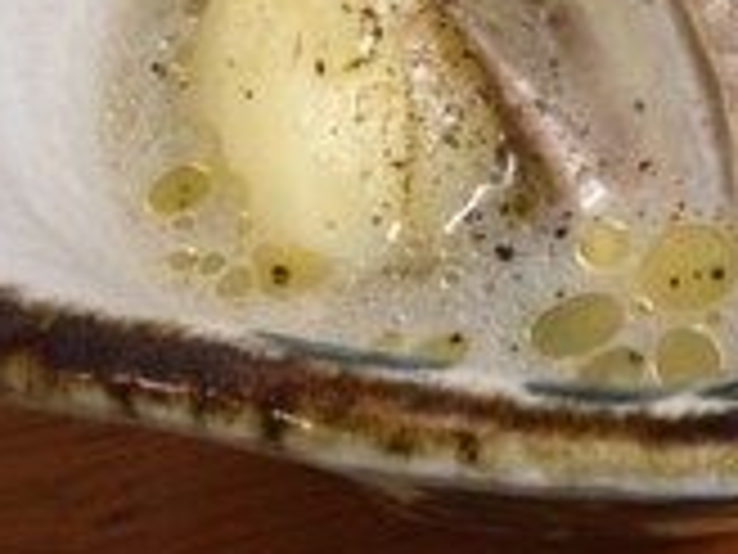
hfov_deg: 19.4
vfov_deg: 15.0
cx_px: 850
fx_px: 2047
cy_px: -72
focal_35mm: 96
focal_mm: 4.28
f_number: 2.4
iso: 100
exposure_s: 1/20
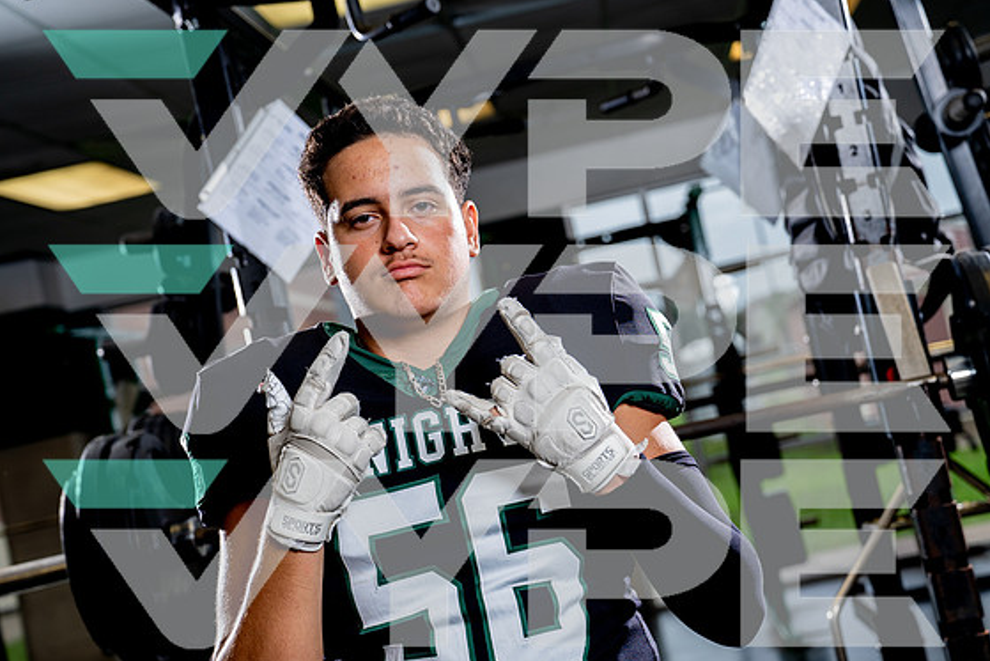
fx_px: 1815
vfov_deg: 20.6
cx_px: 499
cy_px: 339
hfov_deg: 30.5
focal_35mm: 66
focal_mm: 61
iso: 100
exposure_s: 1/250
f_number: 4
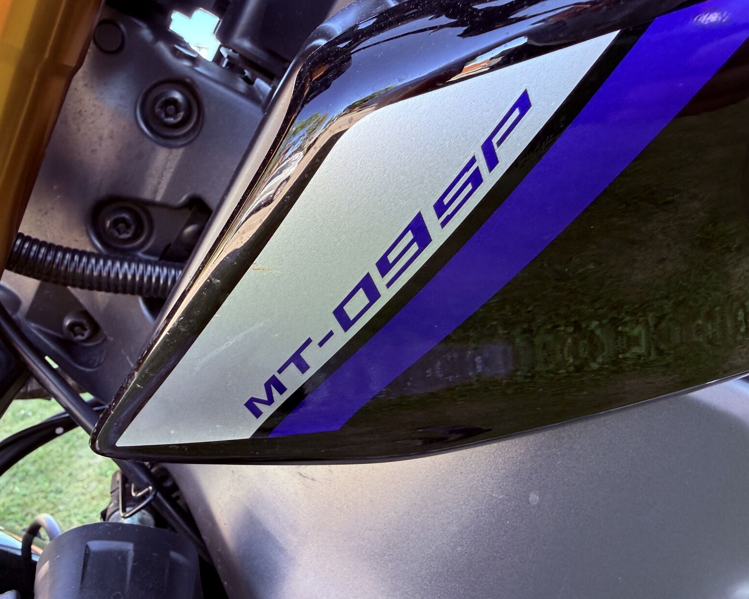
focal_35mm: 26
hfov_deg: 66.0
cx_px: 367
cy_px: 304
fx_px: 576
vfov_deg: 54.9
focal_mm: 2.22
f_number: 2.2
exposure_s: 1/99
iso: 125
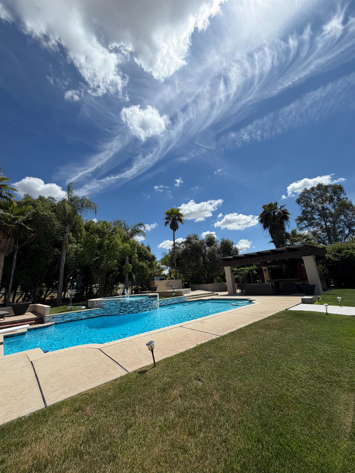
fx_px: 191
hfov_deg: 85.7
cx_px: 178
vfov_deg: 102.0
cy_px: 236
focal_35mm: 14
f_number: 2.2
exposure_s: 1/1534
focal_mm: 2.22
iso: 20
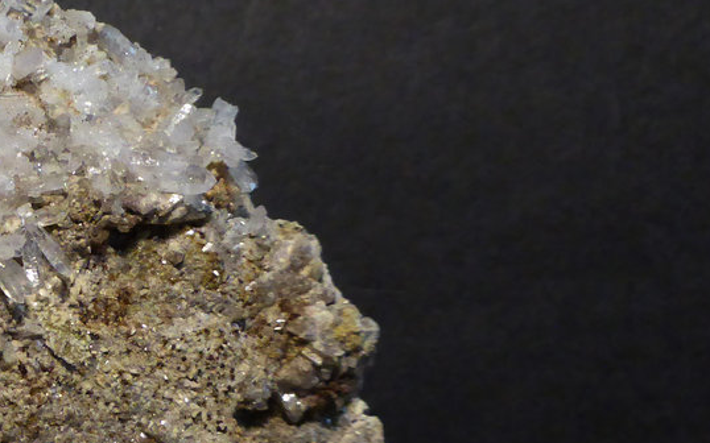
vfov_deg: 9.0
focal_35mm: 145
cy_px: 273
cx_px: -343
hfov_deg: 13.6
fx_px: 2805
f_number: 4.1
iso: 400
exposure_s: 1/60
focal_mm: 7.9
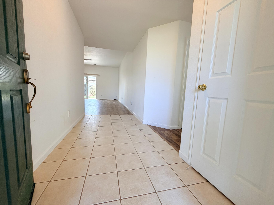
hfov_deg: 102.1
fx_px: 111
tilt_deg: -6.3
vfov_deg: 85.7
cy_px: 102
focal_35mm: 14
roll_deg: -2.4
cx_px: 137
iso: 160
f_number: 2.2
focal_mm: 2.22
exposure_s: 1/120
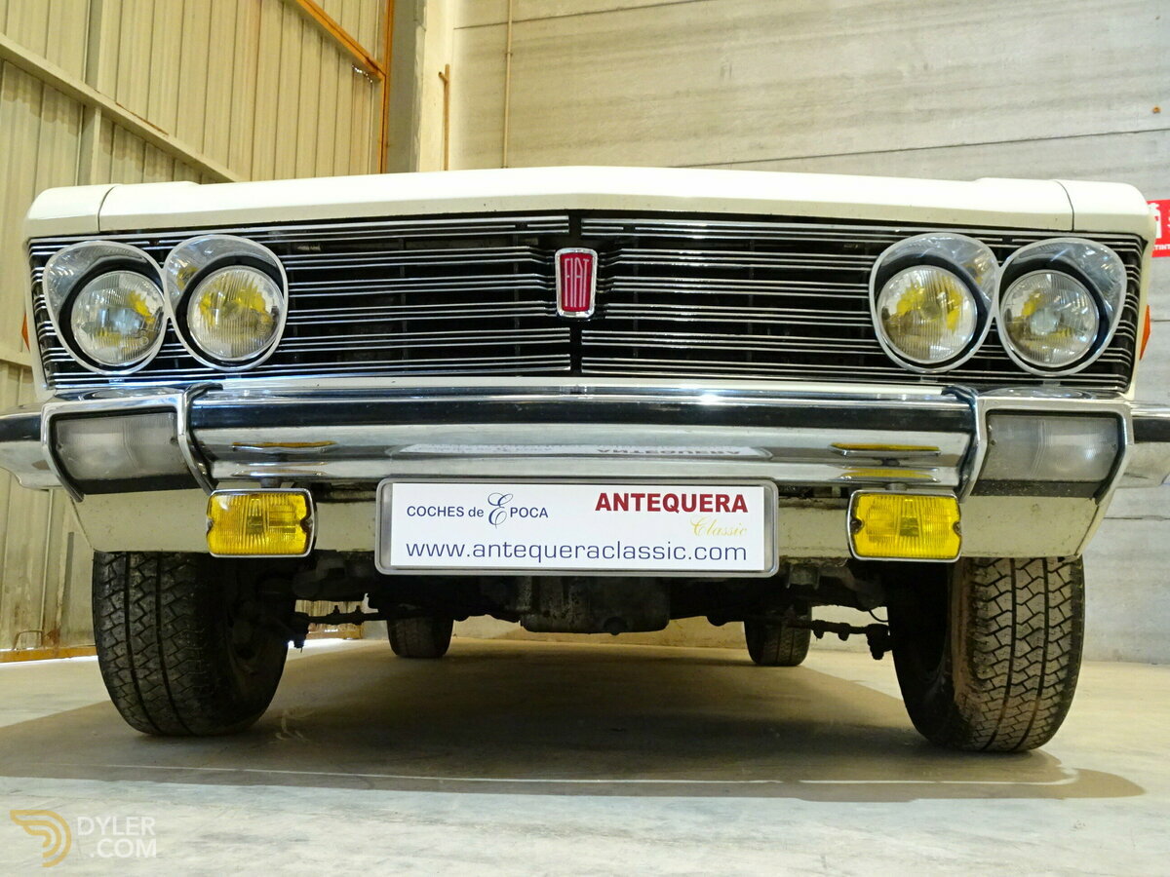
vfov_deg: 41.8
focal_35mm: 34
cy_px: 438
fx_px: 1149
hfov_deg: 54.0
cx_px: 585
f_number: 4
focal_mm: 5.79
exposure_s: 1/10
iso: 800
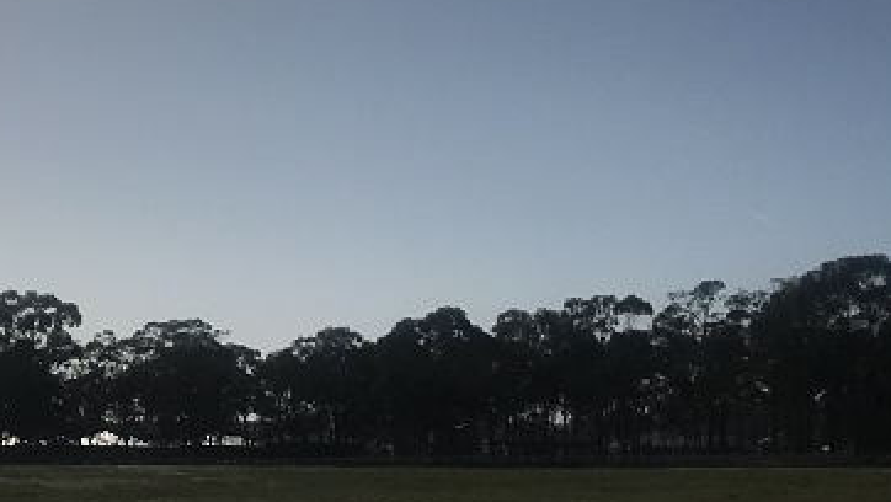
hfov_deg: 25.1
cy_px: 364
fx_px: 1844
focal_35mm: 78
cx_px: -102
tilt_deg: +3.4
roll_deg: -0.6
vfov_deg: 15.5
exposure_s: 1/13699
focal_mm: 3.99
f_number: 1.8
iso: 25
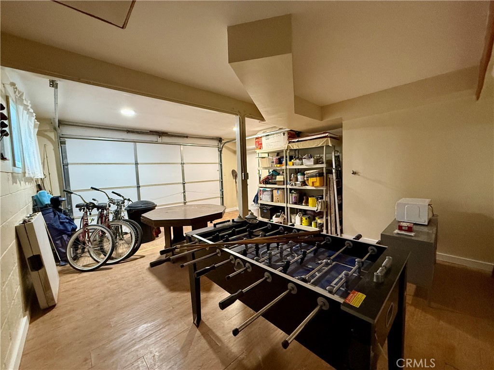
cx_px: 247
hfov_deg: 102.1
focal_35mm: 14
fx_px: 200
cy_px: 185
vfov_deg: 85.7
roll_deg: +2.5
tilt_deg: -4.3
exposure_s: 1/60
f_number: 2.2
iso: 320
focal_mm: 2.22
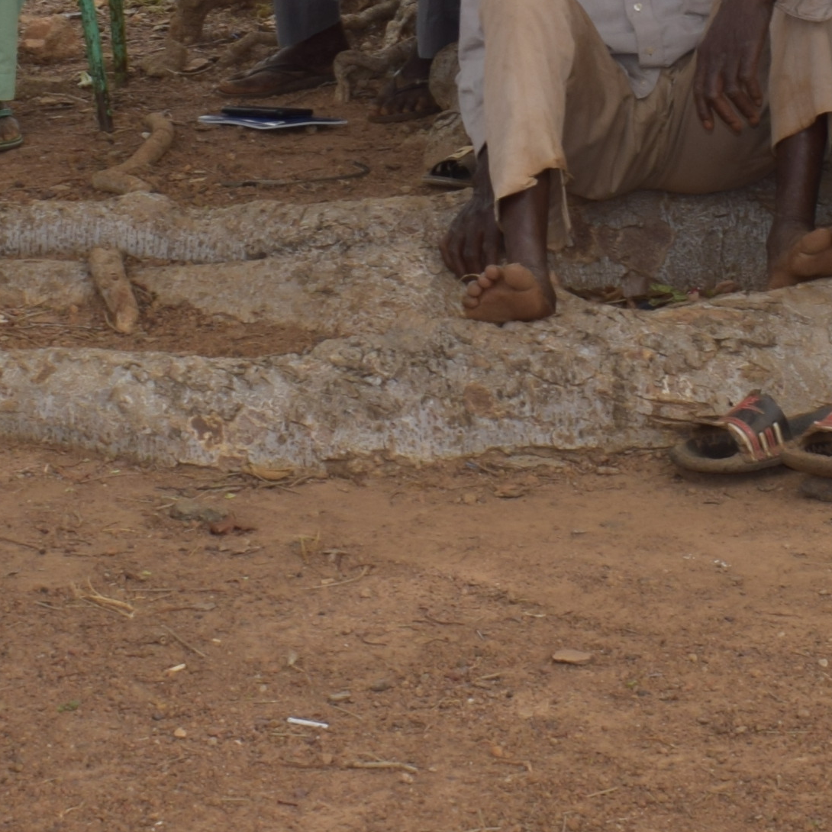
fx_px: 4007
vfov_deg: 11.7
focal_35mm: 147
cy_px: -34
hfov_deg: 11.9
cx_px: 378
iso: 100
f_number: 8
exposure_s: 1/200
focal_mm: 21
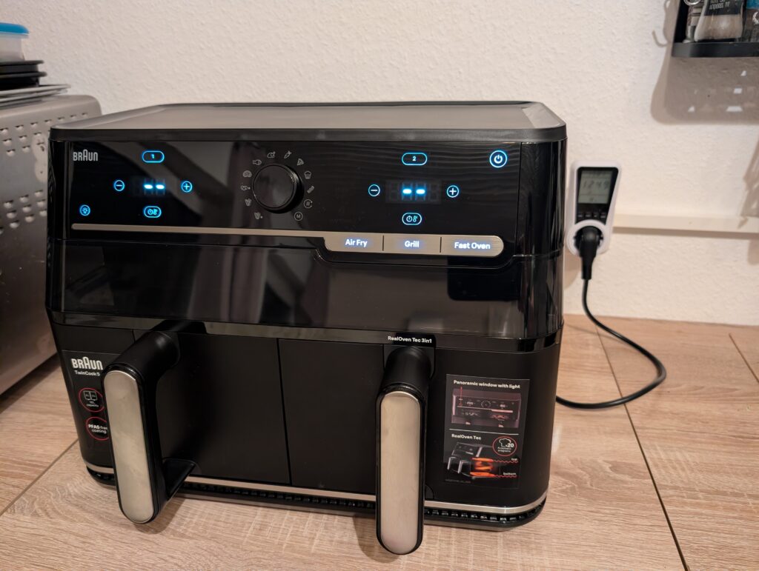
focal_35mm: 24
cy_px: 286
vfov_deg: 56.9
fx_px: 527
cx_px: 380
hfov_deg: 71.5
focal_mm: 6.9
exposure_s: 1/33.3
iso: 623
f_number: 1.68
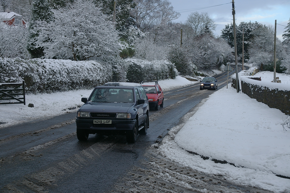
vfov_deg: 20.1
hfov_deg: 29.9
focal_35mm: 68
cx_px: 145
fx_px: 543
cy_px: 96
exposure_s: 1/125
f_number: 6.7
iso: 200
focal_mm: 45
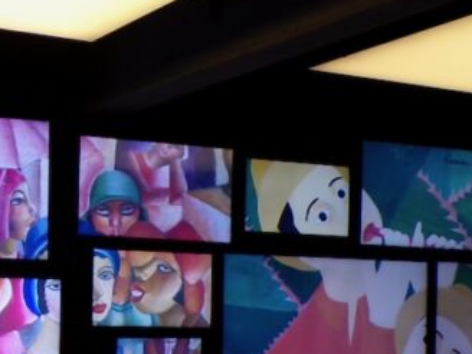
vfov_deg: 19.4
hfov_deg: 24.8
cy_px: 302
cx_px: -1
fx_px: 1023
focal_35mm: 75
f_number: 3
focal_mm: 4.3
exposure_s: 1/34
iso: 148
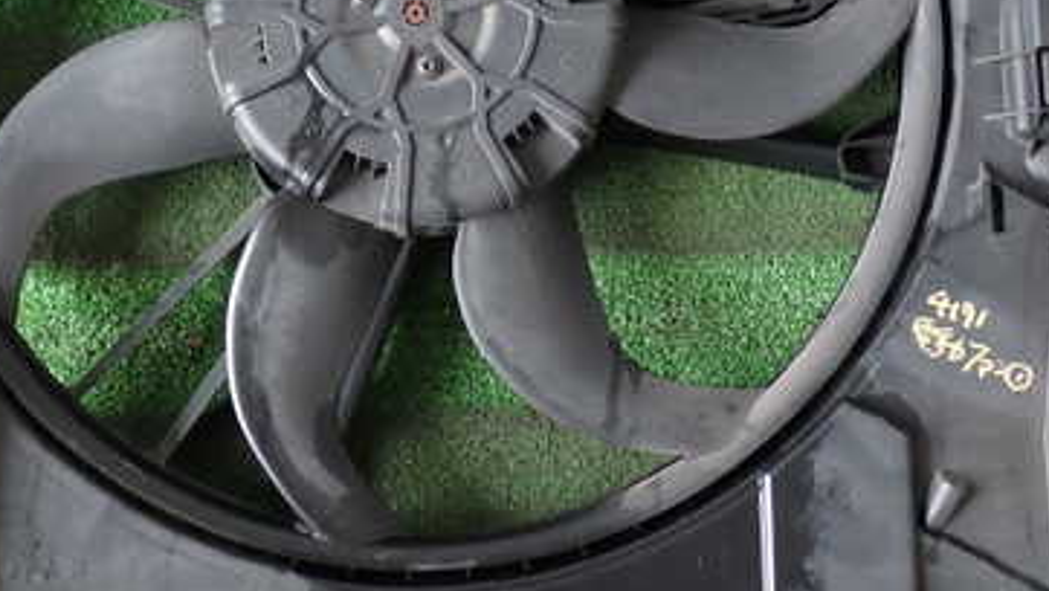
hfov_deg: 32.3
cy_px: 96
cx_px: 455
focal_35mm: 65
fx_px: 1809
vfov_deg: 18.3
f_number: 2.5
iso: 160
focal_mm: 6.37
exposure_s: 1/80
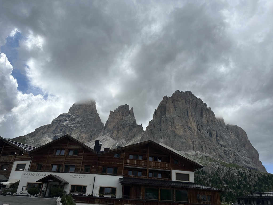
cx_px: 136
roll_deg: -3.7
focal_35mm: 24
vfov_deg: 56.8
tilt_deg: +26.4
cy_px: 102
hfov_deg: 71.6
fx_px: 189
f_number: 1.78
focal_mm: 6.86
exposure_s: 1/10753
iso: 80
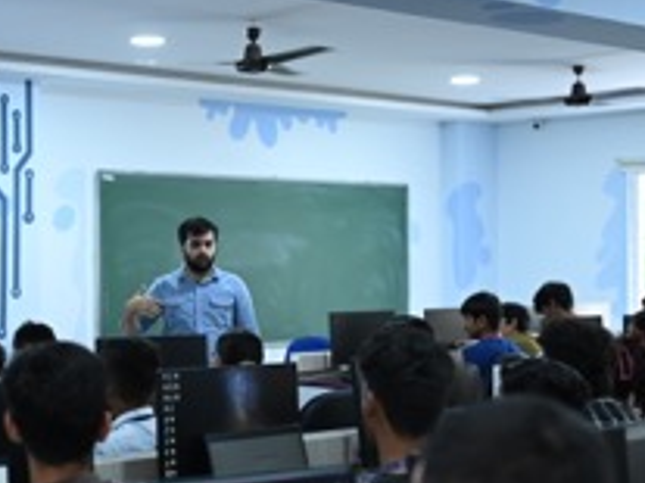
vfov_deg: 18.9
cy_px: 259
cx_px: 203
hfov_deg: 24.9
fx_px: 1453
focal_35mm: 78
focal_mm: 35
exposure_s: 1/160
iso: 640
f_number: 2.2
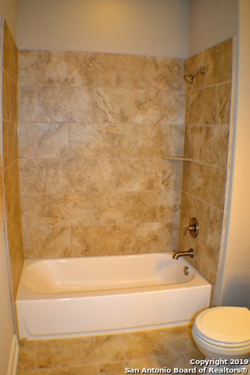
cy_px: 188
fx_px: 375
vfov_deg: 53.1
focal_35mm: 36
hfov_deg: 36.9
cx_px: 125
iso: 1000
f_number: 4
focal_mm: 24
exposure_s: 1/60
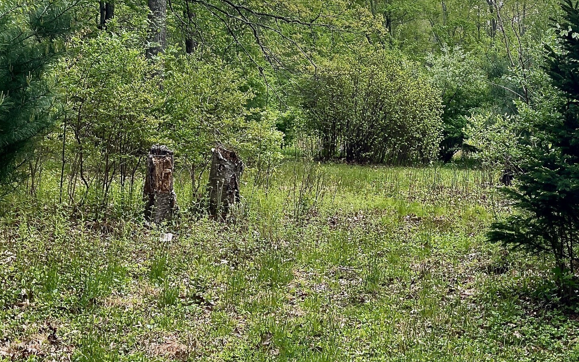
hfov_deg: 34.9
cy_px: 72
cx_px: 369
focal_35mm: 58
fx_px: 915
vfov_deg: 22.1
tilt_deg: +4.2
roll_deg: -1.4
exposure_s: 1/577
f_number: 1.6
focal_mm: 5.1
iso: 50
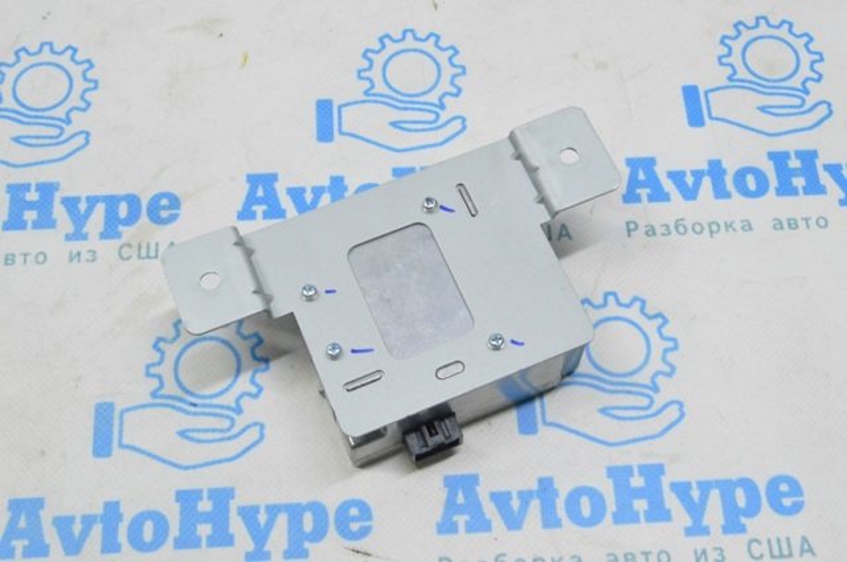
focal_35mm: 46
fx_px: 1093
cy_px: 281
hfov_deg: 42.4
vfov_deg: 28.9
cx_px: 424
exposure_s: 1/20
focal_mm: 31
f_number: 20
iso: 6400
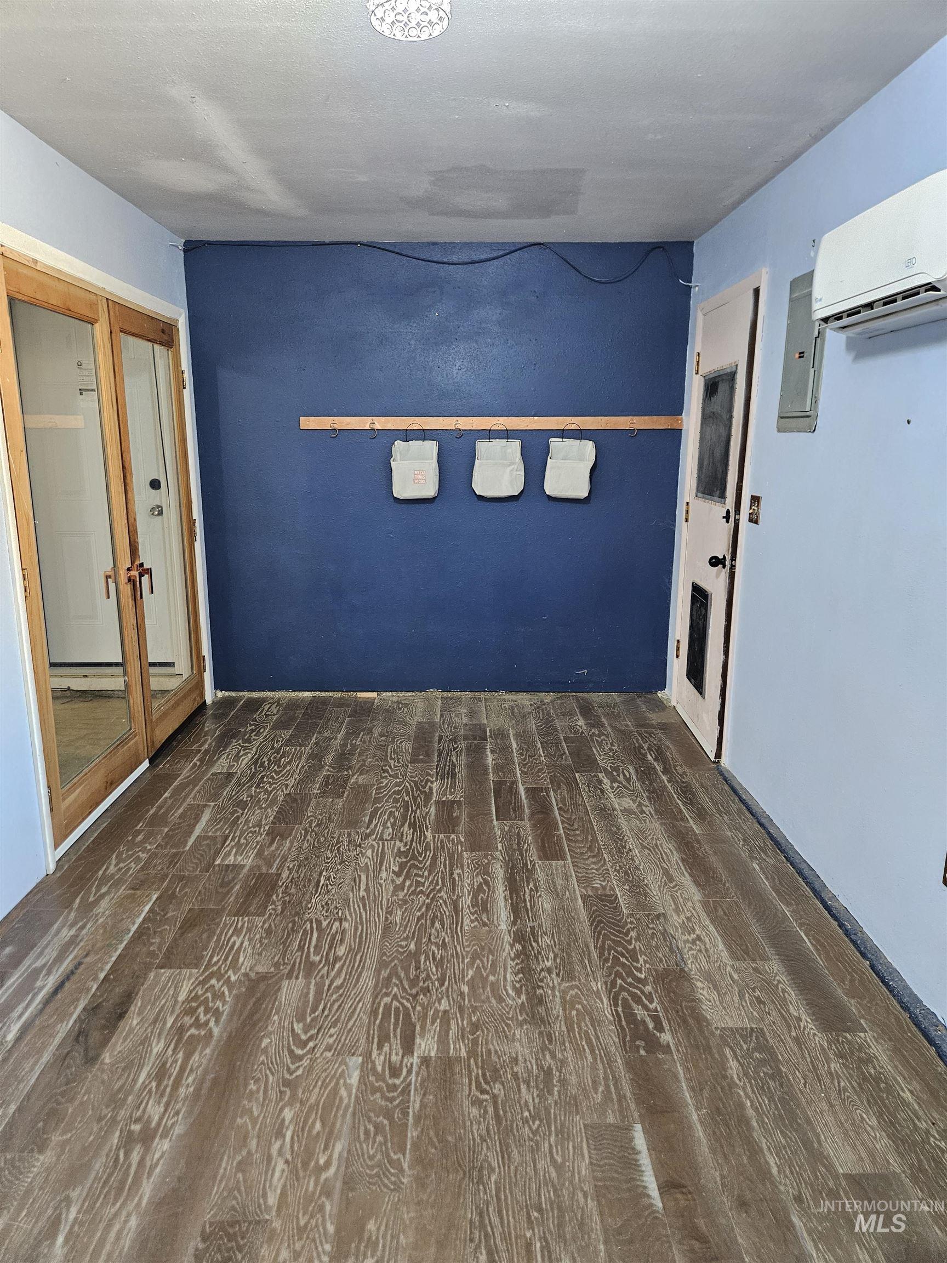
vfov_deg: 73.9
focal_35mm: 23
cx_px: 474
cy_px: 632
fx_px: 839
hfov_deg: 58.9
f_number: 1.8
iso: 640
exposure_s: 1/60
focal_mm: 5.4
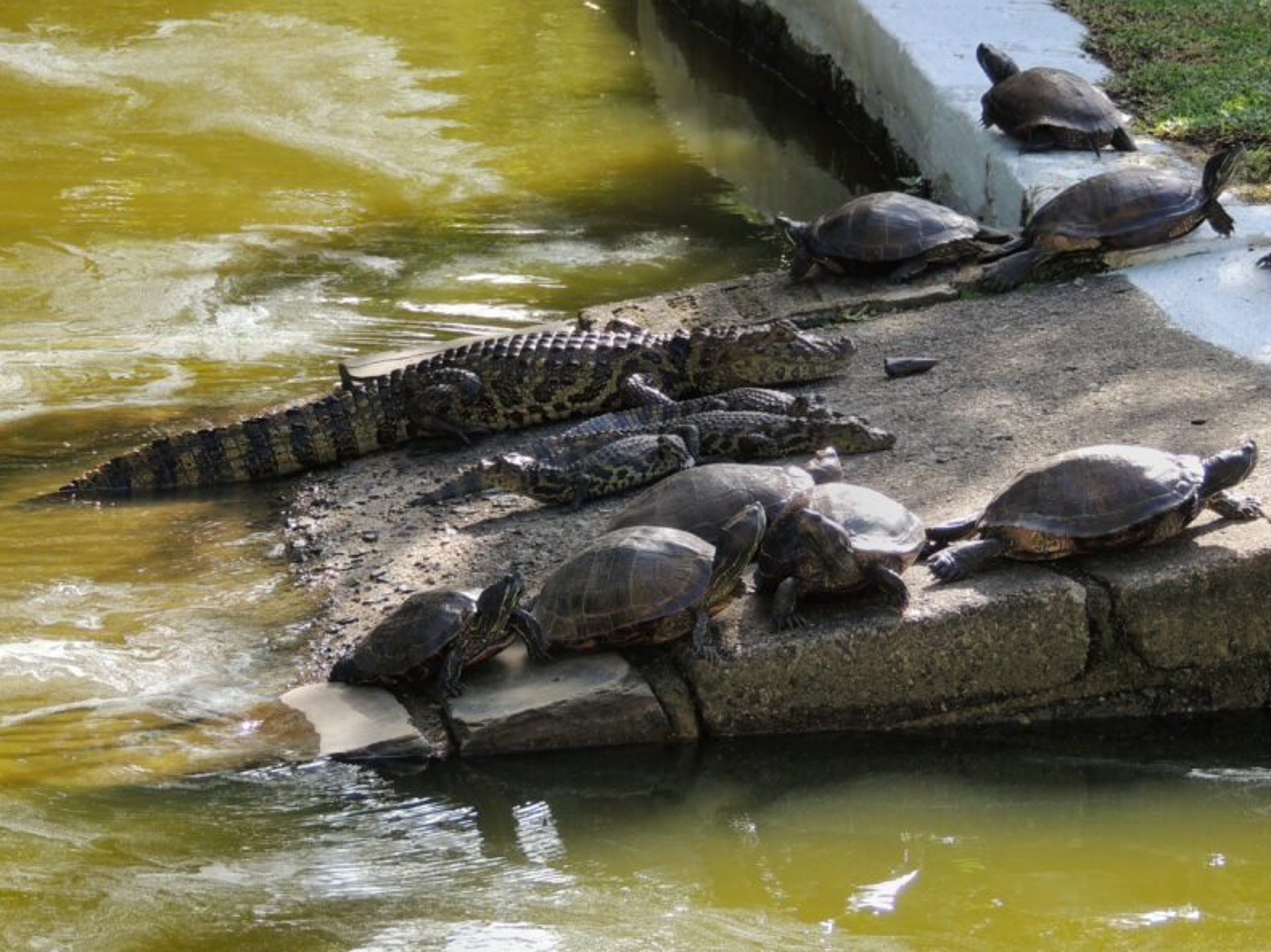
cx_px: 626
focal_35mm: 188
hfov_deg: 10.5
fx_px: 6901
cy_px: 386
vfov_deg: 7.9
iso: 100
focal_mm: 25.8
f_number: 4.4
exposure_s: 1/200
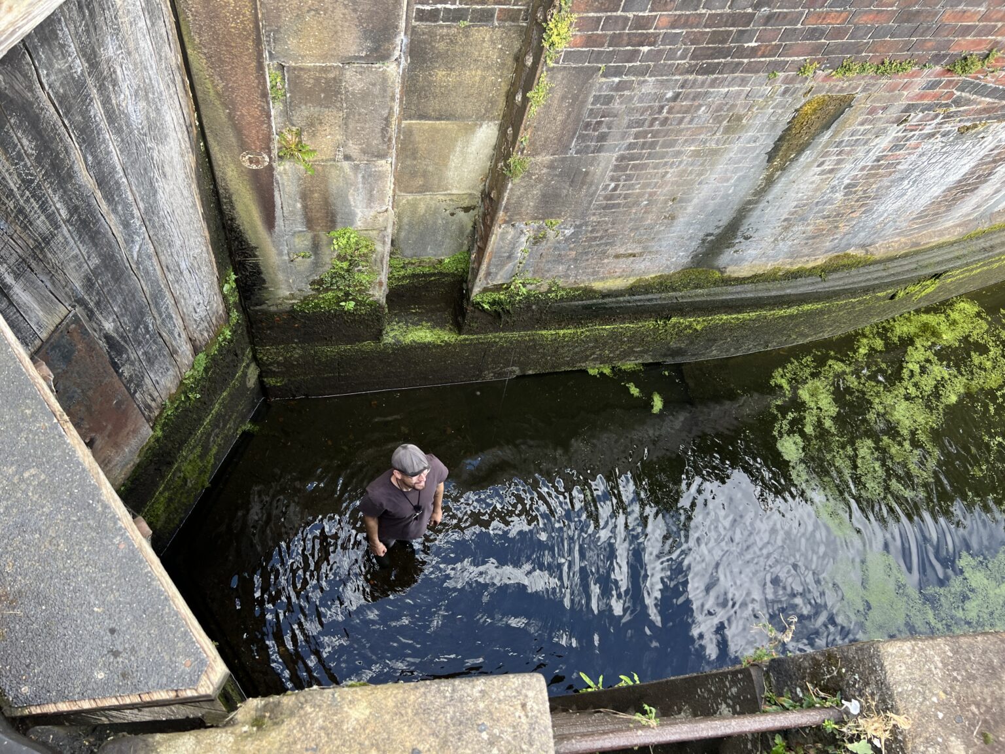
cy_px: 377
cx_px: 502
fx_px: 755
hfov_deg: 67.3
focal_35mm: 26
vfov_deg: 53.1
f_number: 1.5
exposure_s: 1/256
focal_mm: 5.7
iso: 40
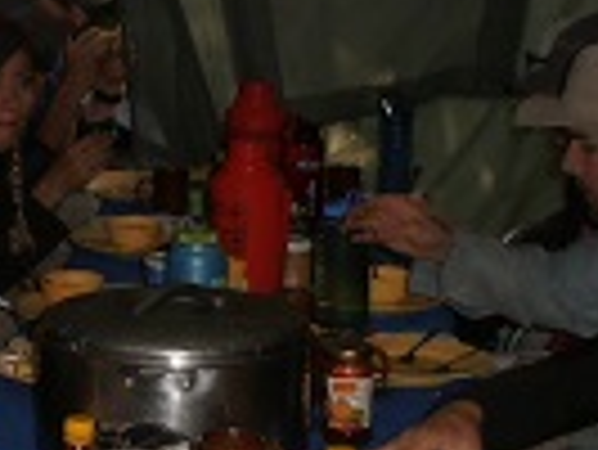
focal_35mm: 106
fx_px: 1833
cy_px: 200
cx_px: 166
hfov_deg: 18.4
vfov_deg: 14.0
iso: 125
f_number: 3
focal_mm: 4.2
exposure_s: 1/30
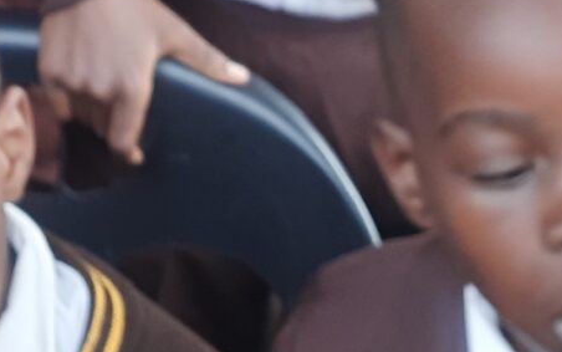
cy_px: -512
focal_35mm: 144
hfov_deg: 13.8
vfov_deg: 8.3
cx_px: -245
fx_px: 2207
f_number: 1.8
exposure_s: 1/50
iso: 25
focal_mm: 5.23
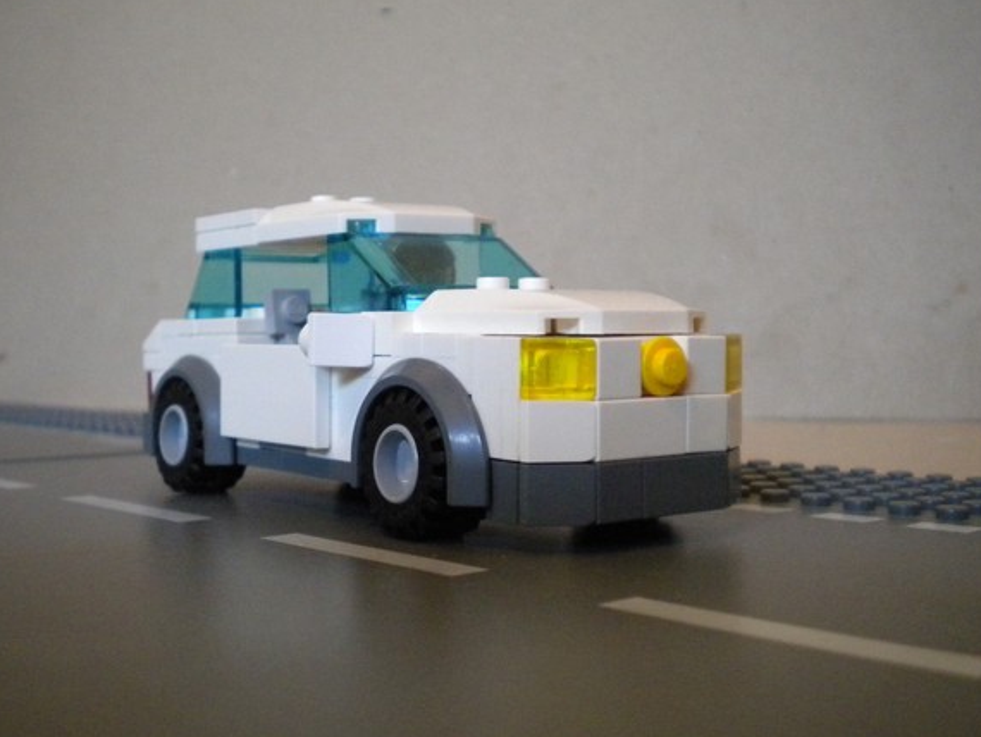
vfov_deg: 31.5
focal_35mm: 46
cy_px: 339
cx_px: 453
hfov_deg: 41.2
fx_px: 1304
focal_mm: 7.4
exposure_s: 1/47.7
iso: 800
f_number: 3.5
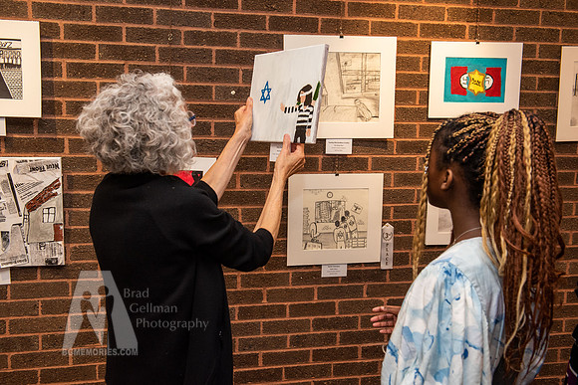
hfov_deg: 50.7
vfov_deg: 35.1
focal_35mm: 38
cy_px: 192
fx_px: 610
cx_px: 289
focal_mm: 38
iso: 1600
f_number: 5.6
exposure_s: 1/125
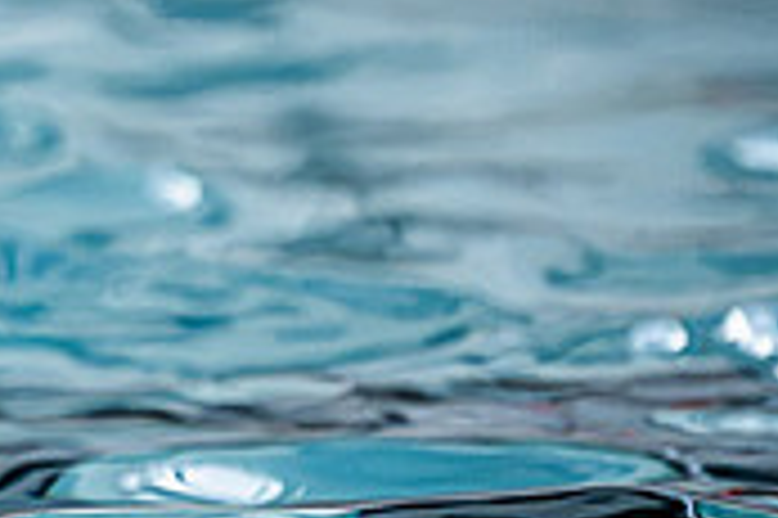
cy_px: 308
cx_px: -471
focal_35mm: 1049
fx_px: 22648
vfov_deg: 1.3
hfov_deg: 2.0
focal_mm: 200
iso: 2800
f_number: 2.8
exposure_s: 1/1000
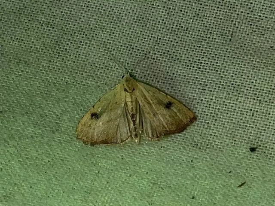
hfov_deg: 67.3
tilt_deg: -72.9
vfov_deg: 53.1
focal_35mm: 26
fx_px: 207
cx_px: 138
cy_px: 103
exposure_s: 1/82
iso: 32
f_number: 1.6
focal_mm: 5.1
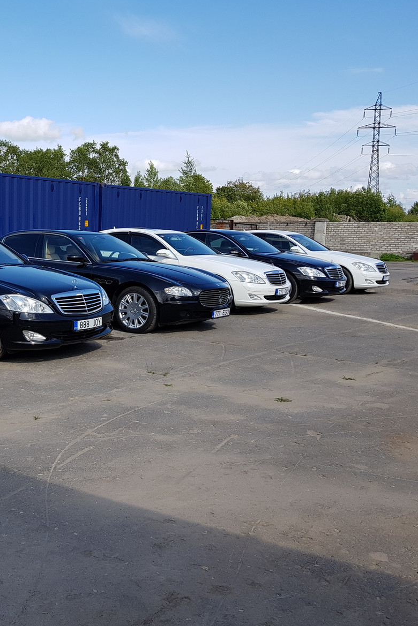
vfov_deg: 51.9
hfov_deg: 34.4
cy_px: 316
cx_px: 59
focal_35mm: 37
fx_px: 644
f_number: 1.7
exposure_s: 1/1708
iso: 40
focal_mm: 4.2
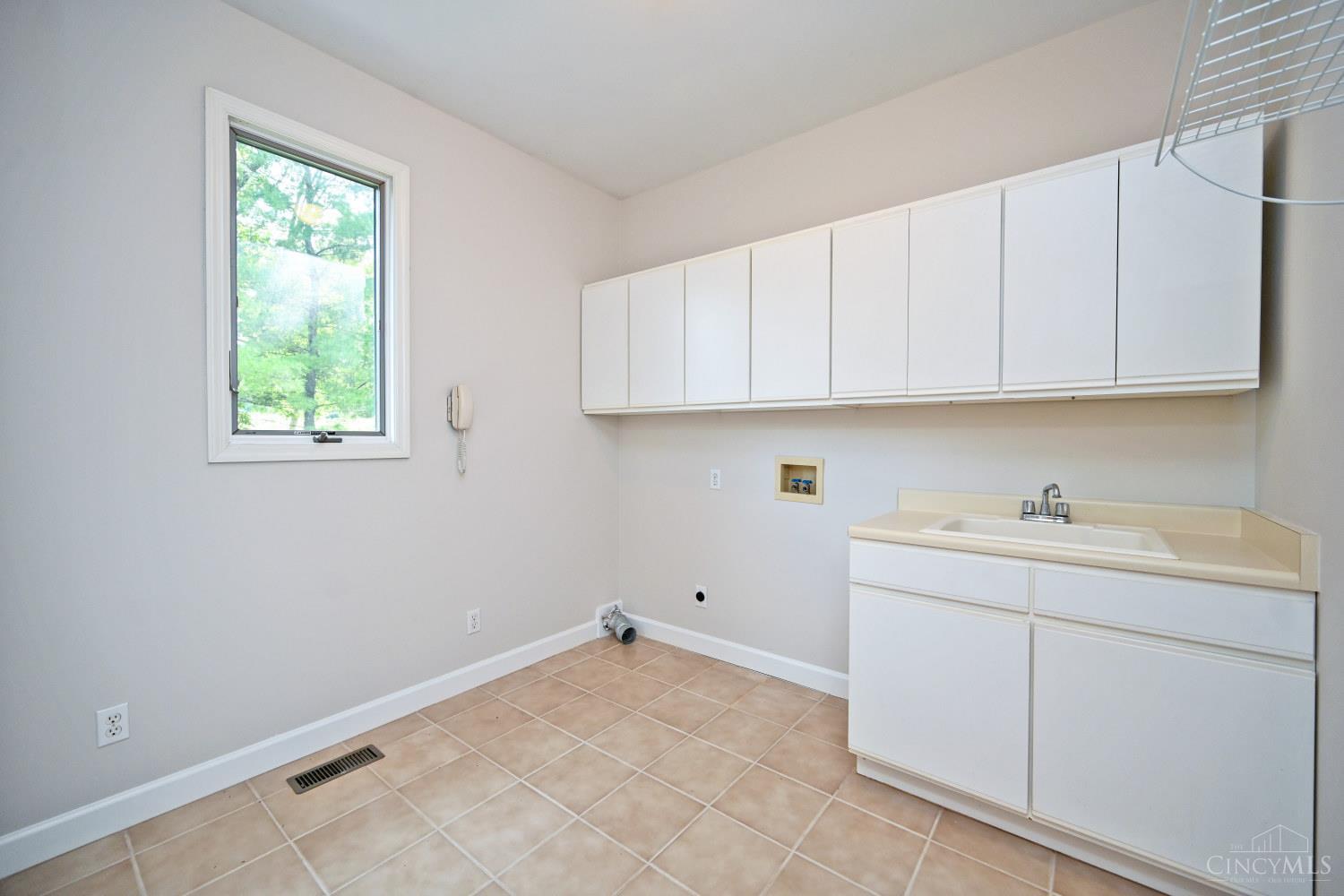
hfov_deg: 104.3
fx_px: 523
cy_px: 448
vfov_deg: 81.2
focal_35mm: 14
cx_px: 672
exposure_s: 1/60
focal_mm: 14
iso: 400
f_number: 4
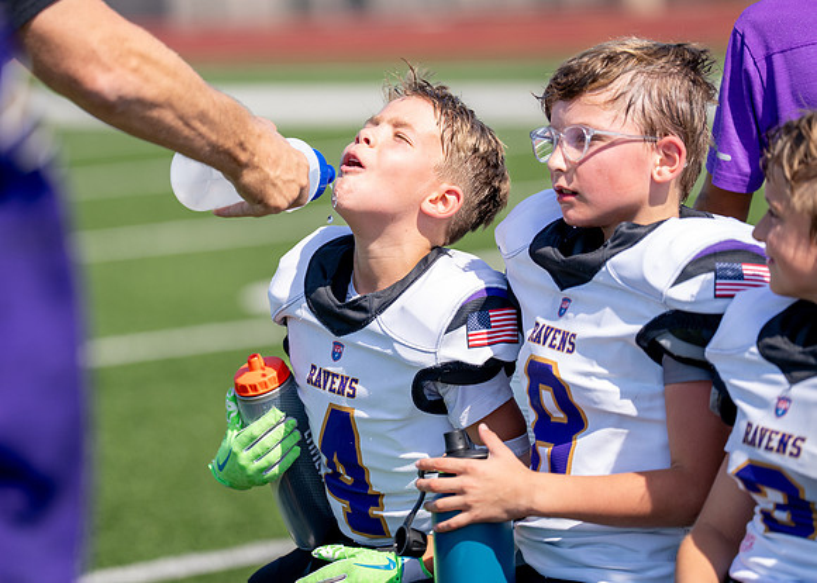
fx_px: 4524
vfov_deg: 7.4
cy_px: 276
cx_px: 346
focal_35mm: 195
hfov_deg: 10.3
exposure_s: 1/2000
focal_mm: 170
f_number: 2.8
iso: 200
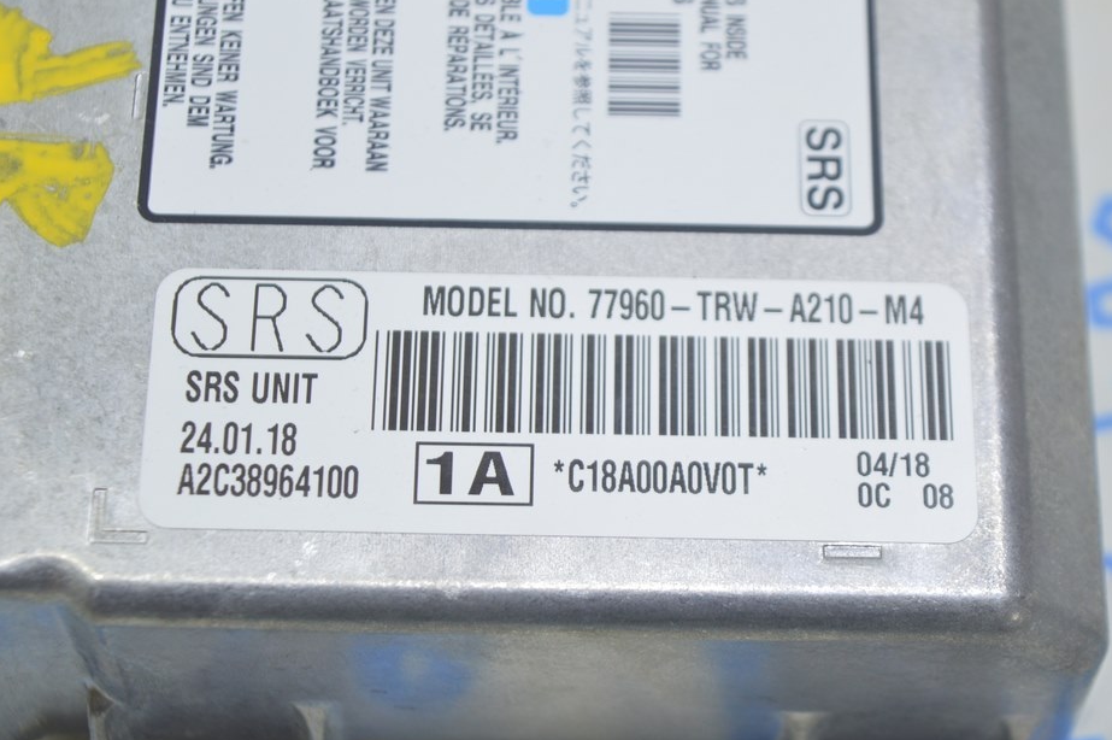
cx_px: 577
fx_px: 2826
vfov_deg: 14.9
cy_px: 366
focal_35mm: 92
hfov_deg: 22.3
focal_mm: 55
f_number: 5.6
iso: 400
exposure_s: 1/20
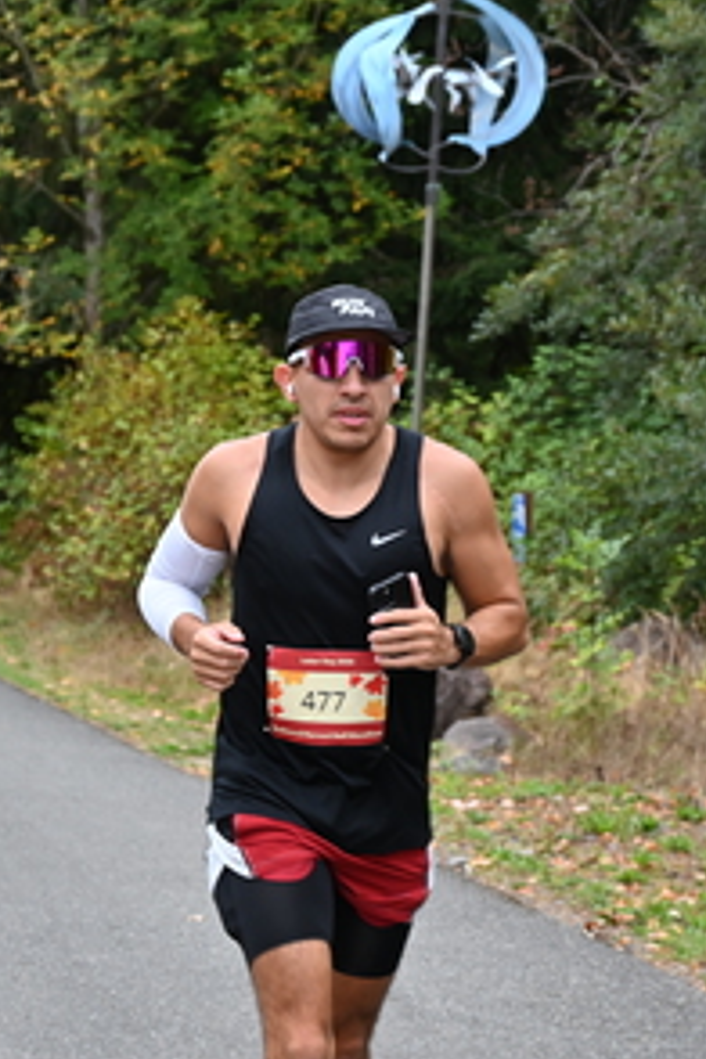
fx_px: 3853
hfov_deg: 10.5
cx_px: 378
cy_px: 557
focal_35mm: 131
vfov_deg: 15.6
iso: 500
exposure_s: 1/125
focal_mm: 70
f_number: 6
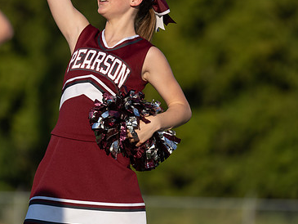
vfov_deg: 4.2
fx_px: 3057
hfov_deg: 5.6
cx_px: 159
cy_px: 47
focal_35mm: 355
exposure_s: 1/2000
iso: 100
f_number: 2.8
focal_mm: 200
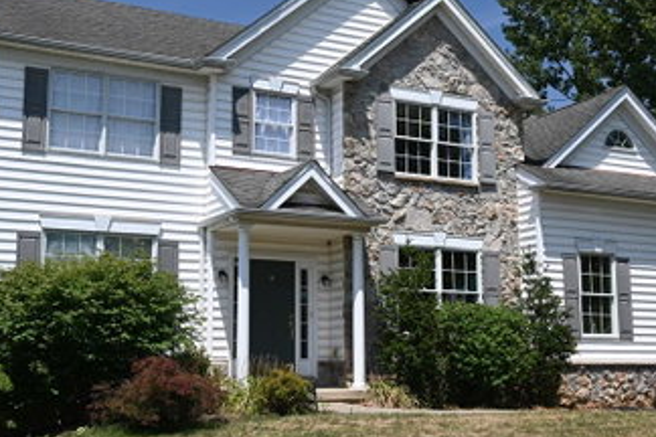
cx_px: 304
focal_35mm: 50
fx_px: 907
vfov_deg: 27.1
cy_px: 217
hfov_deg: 39.7
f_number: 5.6
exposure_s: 1/250
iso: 100
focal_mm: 21
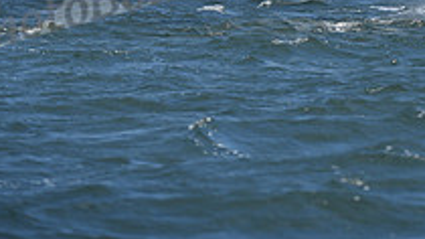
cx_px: 351
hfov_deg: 3.7
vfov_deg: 2.1
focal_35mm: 580
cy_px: -336
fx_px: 6535
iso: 250
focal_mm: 200
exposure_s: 1/1600
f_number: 5.6
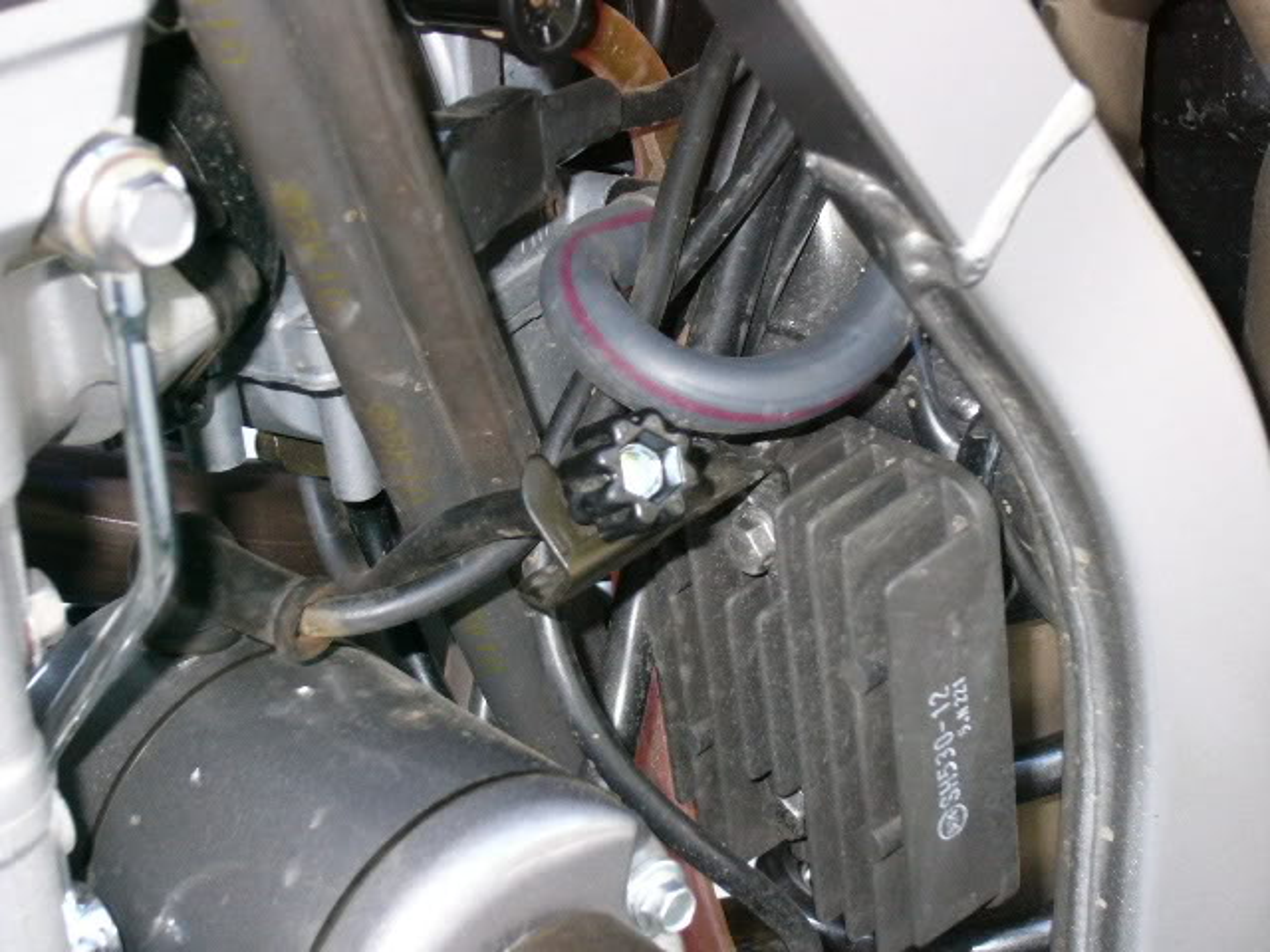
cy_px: 476
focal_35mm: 79
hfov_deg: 24.7
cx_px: 635
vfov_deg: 18.7
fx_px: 2898
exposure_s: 1/60
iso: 200
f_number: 4.3
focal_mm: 13.1
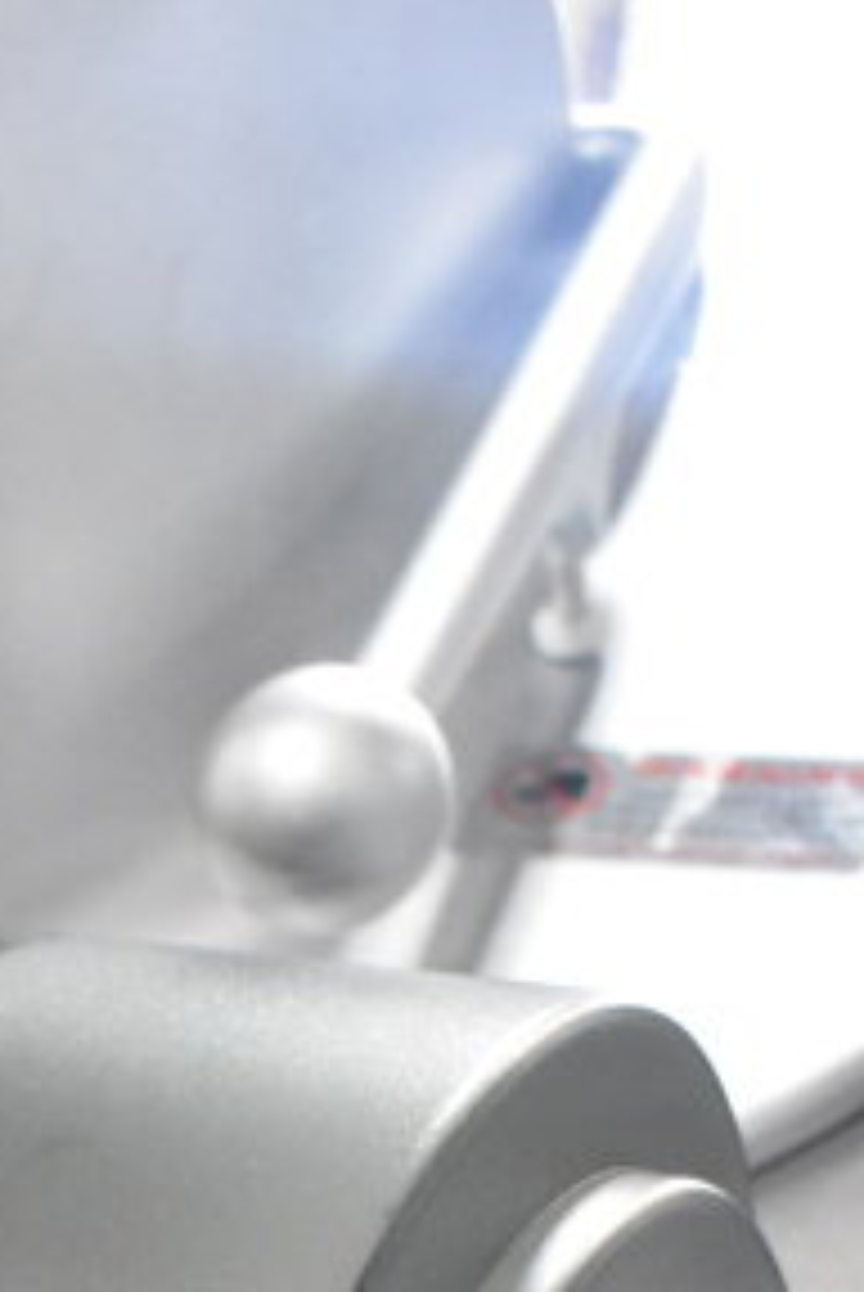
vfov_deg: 19.8
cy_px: 2055
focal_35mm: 86
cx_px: -459
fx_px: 3088
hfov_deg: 14.7
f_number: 7.1
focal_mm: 18
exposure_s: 1/200
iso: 6400
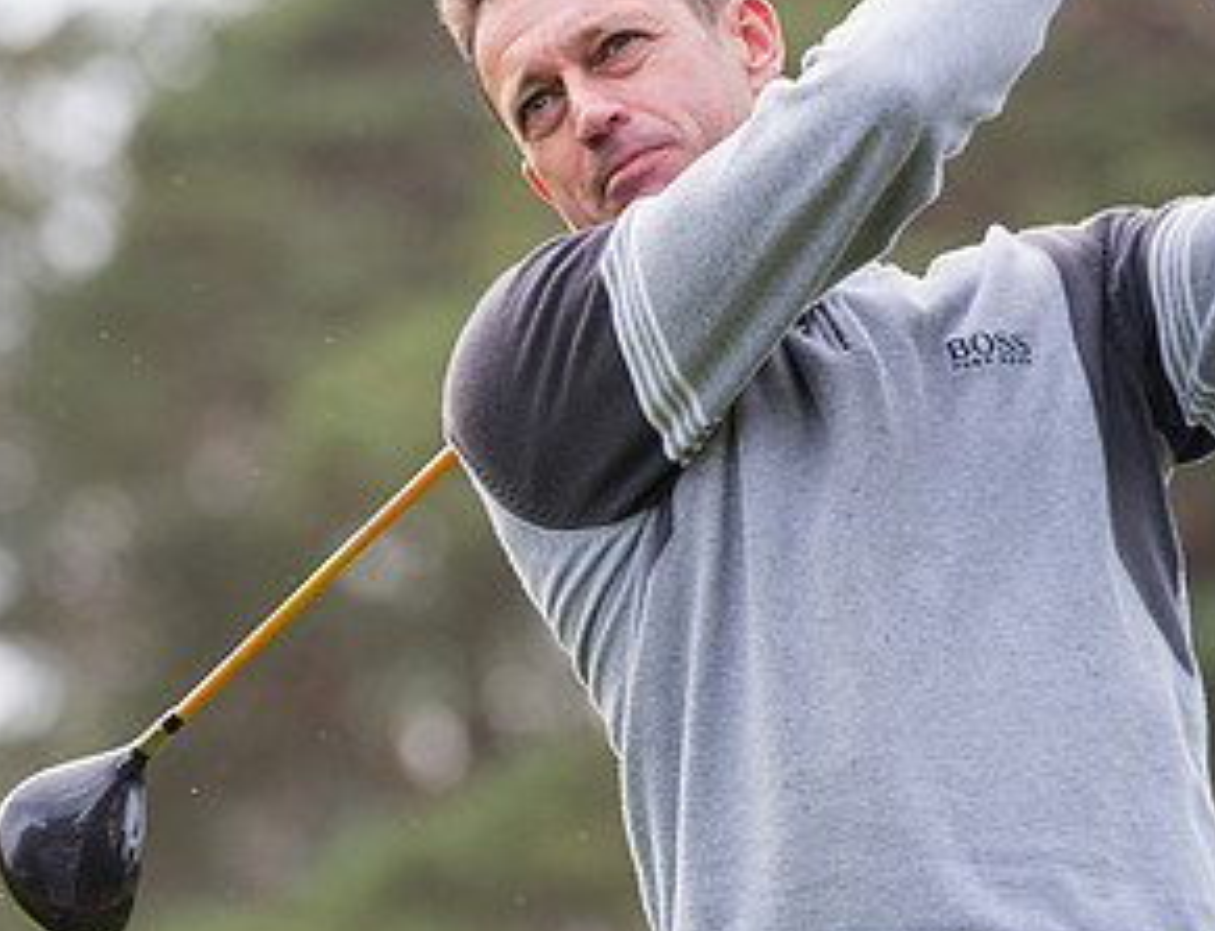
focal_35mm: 482
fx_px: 17051
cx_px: 330
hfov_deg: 4.1
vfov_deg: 3.1
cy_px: 594
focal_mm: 200
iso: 1000
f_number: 4
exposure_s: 1/1250
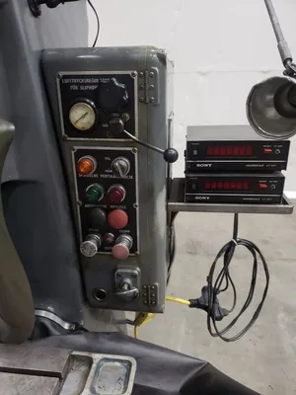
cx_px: 148
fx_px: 296
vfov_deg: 67.3
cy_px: 198
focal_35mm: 26
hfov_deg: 53.1
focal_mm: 4.3
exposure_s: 1/30
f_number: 1.5
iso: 250
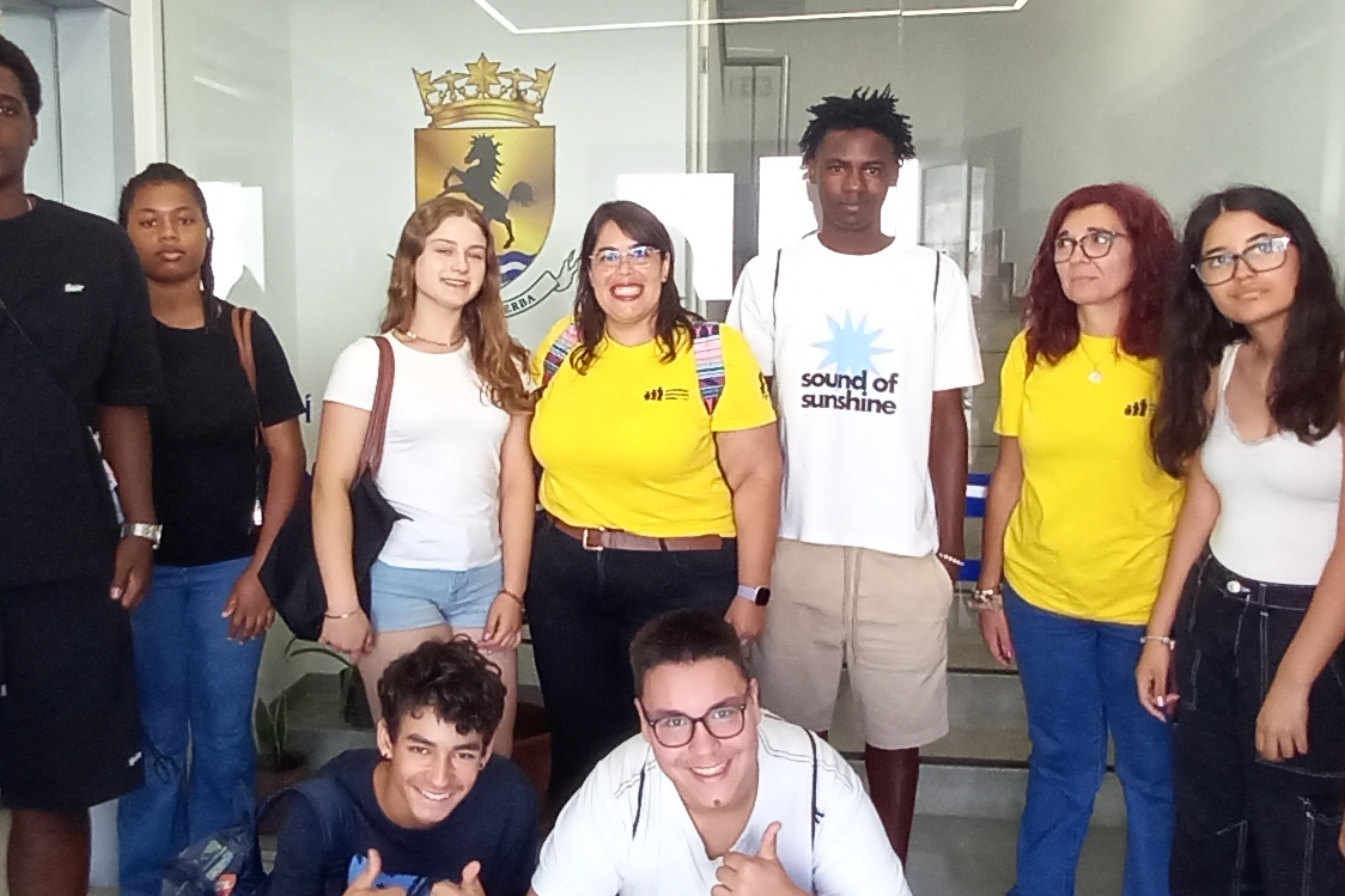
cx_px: 558
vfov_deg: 42.2
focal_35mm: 31
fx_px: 1158
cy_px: 373
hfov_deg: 59.9
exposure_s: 1/50
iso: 80
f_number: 2.2
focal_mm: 1.13
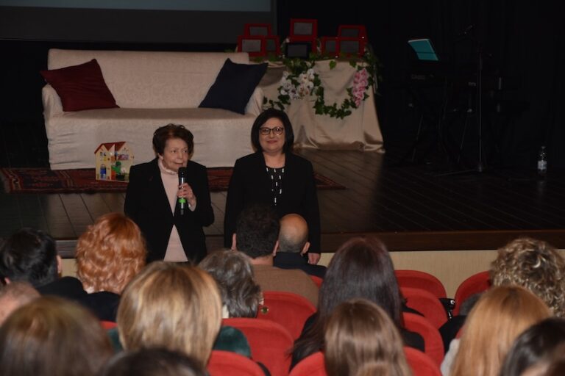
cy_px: 188
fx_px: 1601
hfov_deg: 20.0
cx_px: 282
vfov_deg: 13.4
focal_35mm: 102
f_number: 5
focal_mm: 68
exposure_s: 1/60
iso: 800
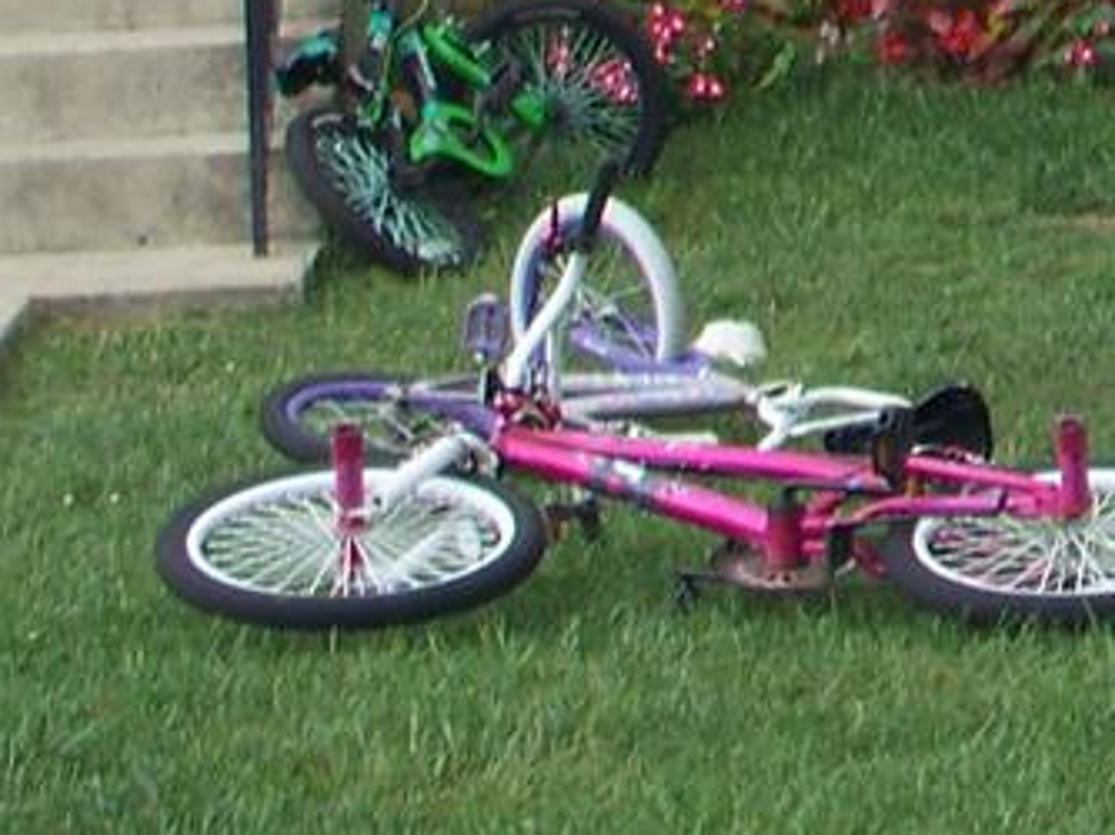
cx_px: 2293
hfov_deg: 8.5
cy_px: -898
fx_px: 7113
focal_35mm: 221
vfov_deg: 6.5
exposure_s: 1/125
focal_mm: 7.54
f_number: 2.8
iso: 64
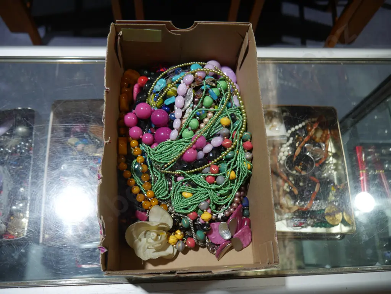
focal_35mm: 28
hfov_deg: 63.4
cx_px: 196
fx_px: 316
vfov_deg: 49.8
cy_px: 147
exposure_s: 1/80
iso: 200
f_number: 3.5
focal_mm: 14
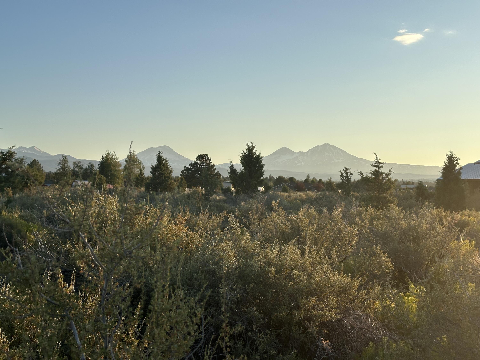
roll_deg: -0.4
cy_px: 180
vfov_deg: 30.3
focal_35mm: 48
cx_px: 240
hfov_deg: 39.7
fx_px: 666
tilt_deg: +1.8
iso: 64
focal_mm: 6.86
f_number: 1.78
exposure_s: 1/2252
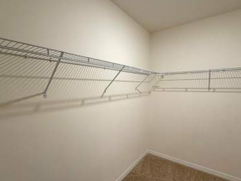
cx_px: 120
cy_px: 101
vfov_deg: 71.4
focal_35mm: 18
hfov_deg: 87.7
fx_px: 125
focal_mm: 2.22
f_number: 2.2
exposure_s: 1/120
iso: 250
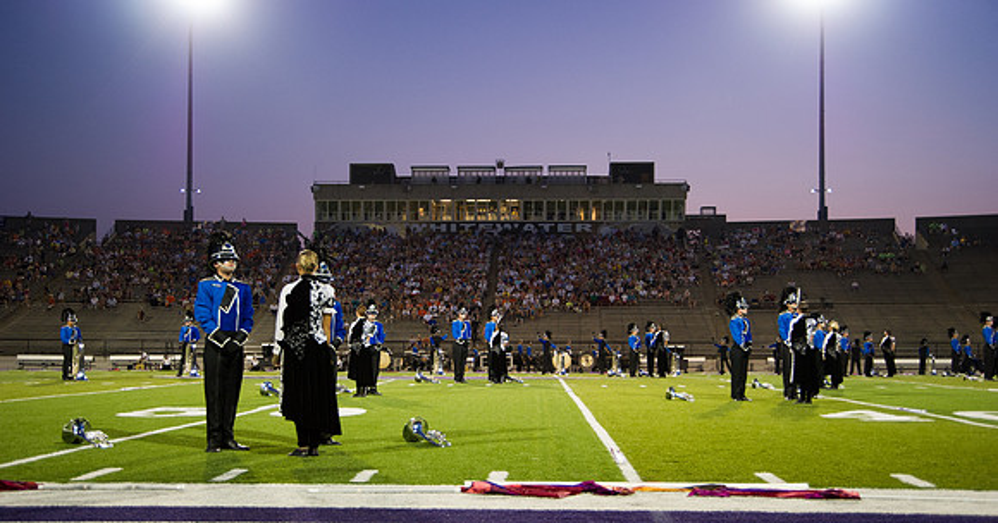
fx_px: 1056
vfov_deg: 27.7
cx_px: 497
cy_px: 319
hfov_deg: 50.6
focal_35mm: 41
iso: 2500
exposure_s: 1/200
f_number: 4.2
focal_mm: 38
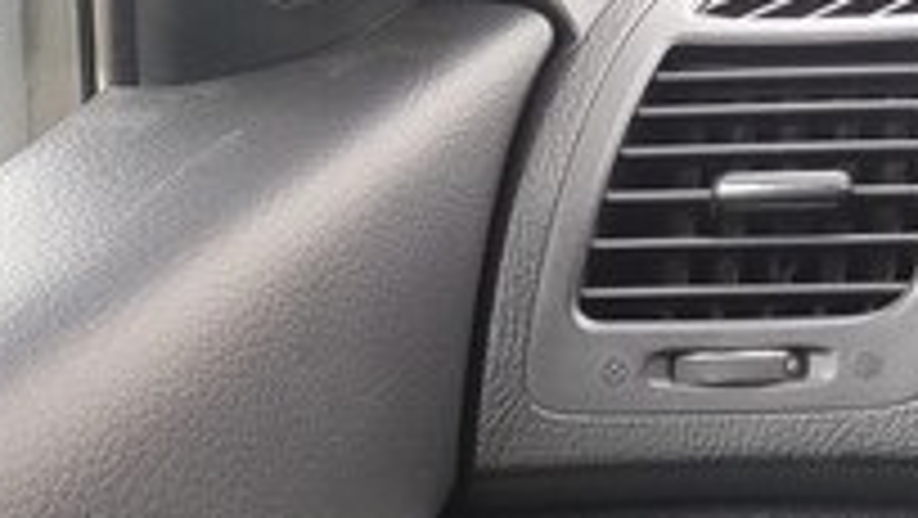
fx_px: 1680
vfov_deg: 15.5
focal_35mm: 69
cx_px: 554
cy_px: 874
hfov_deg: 30.5
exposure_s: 1/107
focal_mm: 4.2
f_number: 1.7
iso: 40
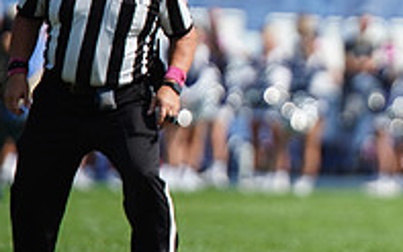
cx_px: 520
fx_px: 9904
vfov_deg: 1.5
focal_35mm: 902
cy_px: 81
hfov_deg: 2.3
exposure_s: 1/5000
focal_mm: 300
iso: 400
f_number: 2.8
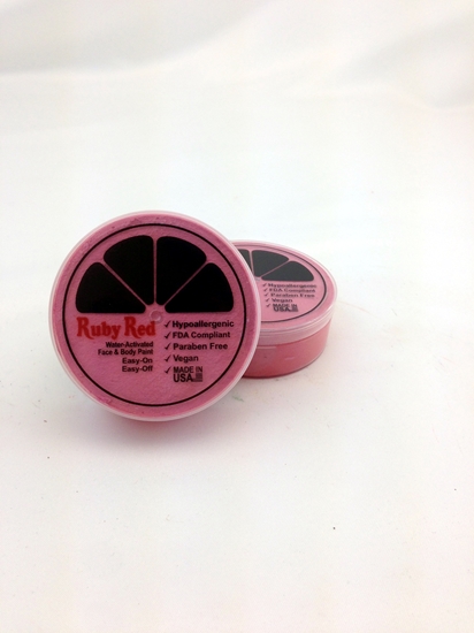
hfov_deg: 42.9
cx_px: 237
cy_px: 316
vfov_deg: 55.4
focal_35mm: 33
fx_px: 603
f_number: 2.4
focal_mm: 4.12
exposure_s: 1/160
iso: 50
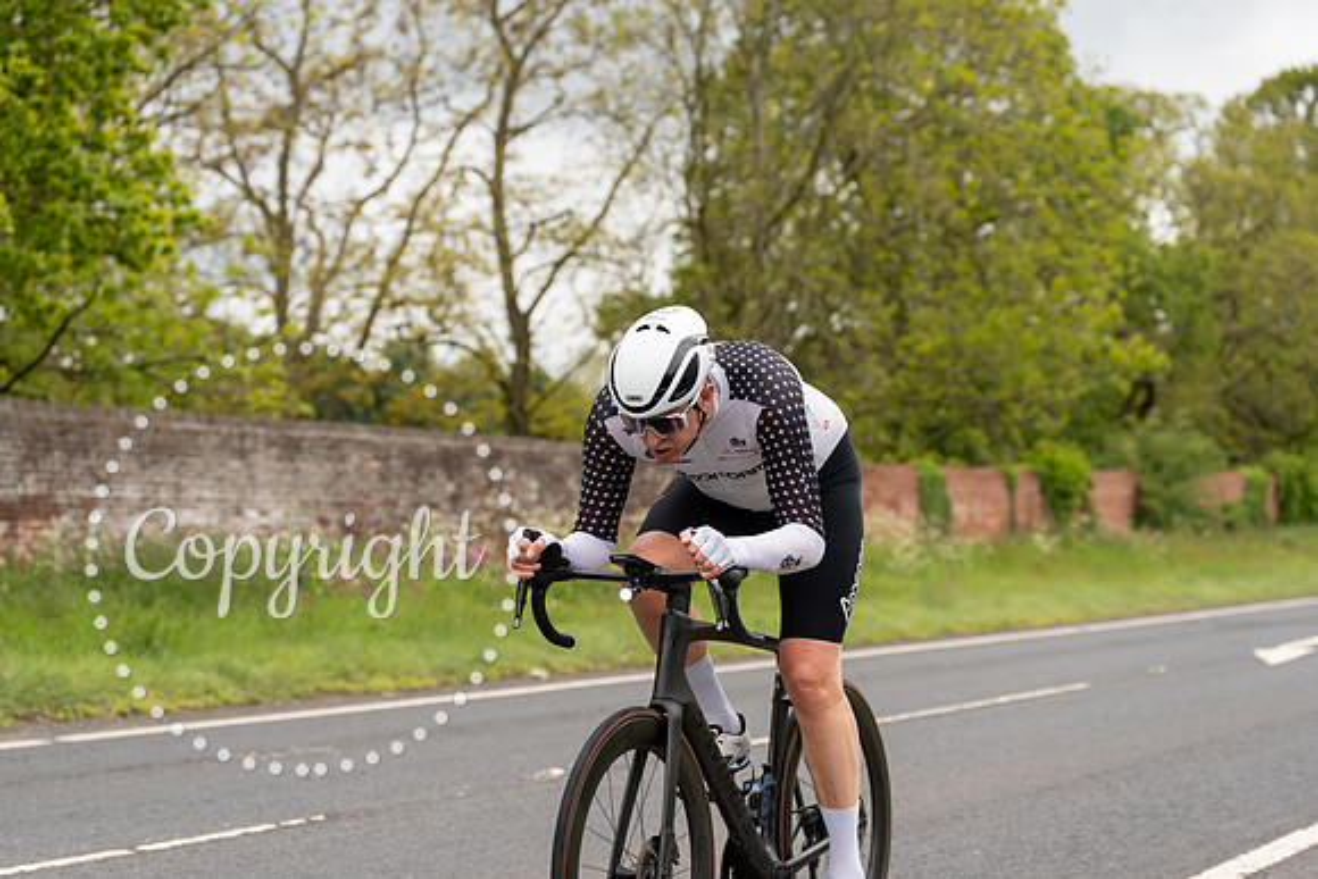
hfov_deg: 28.8
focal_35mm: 70
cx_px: 659
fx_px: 2563
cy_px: 440
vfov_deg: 19.5
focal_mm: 70
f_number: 3.5
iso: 250
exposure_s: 1/1000
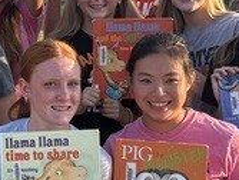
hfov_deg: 12.2
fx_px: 1100
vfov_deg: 9.4
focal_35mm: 159
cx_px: -37
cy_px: 96
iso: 64
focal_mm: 5.96
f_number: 1.6
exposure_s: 1/1048
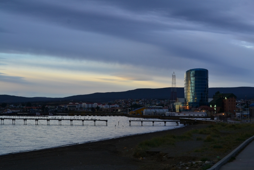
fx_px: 582
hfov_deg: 24.6
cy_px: 85
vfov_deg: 16.5
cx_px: 127
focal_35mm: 82
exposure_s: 1/60
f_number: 9
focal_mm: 55
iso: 200
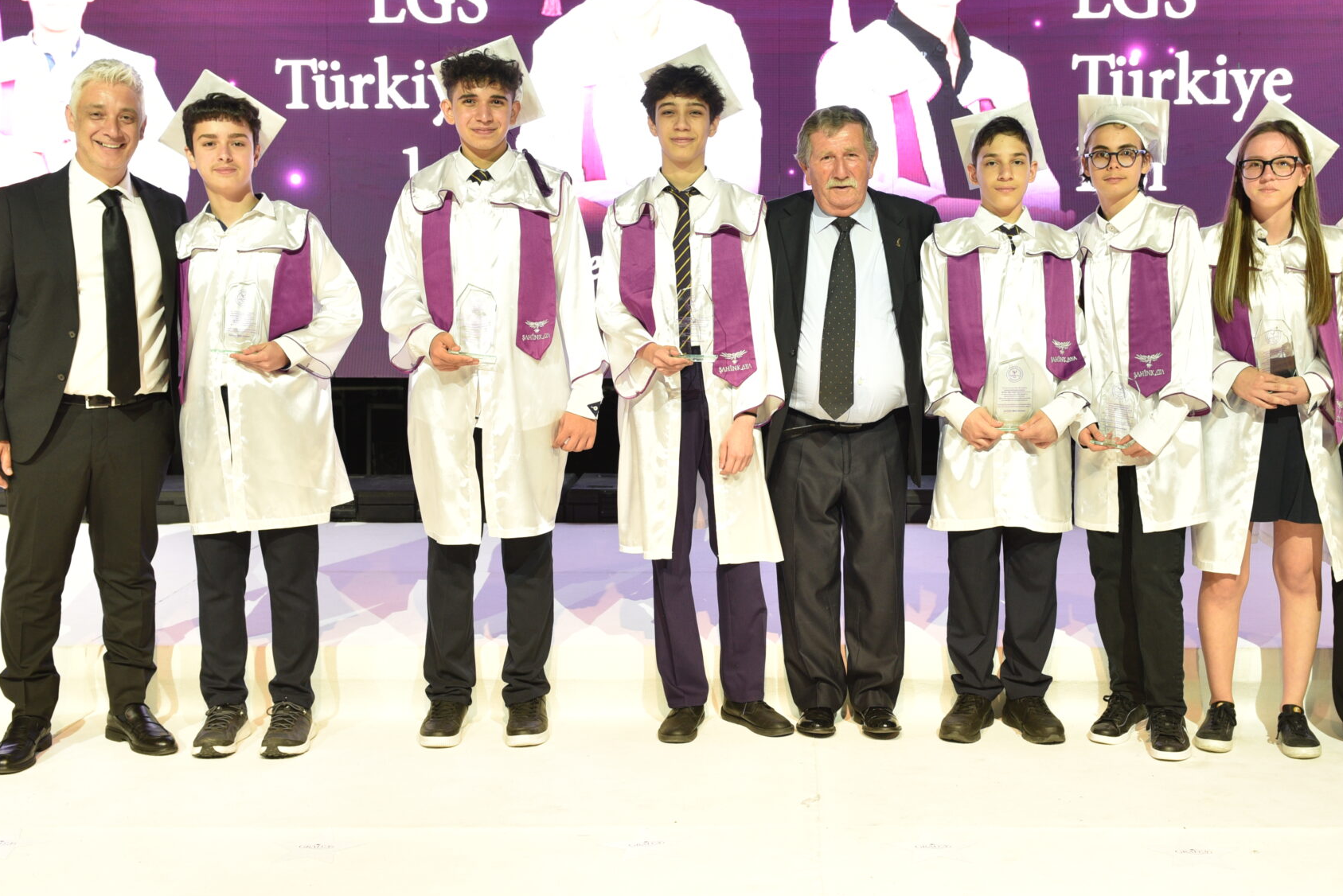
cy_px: 414
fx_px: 1642
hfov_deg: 44.4
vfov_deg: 30.5
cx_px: 733
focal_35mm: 44
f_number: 4
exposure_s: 1/160
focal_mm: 29
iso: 500
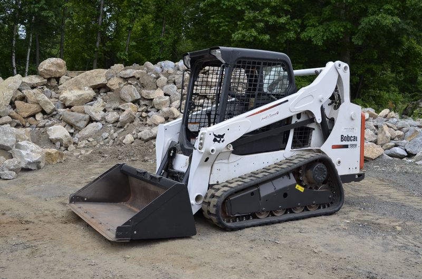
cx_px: 211
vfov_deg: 34.1
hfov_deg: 49.6
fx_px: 456
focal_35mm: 39
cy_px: 140
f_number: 7.1
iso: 200
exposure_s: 1/200
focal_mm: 26
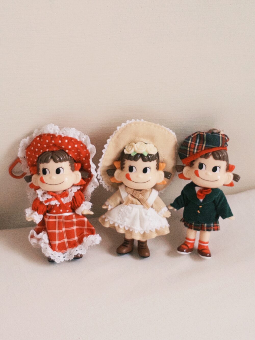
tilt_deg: -41.5
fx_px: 255
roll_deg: +0.4
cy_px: 170
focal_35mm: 26
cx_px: 128
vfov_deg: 67.3
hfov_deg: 53.1
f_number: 1.6
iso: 40
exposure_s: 1/238
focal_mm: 5.96
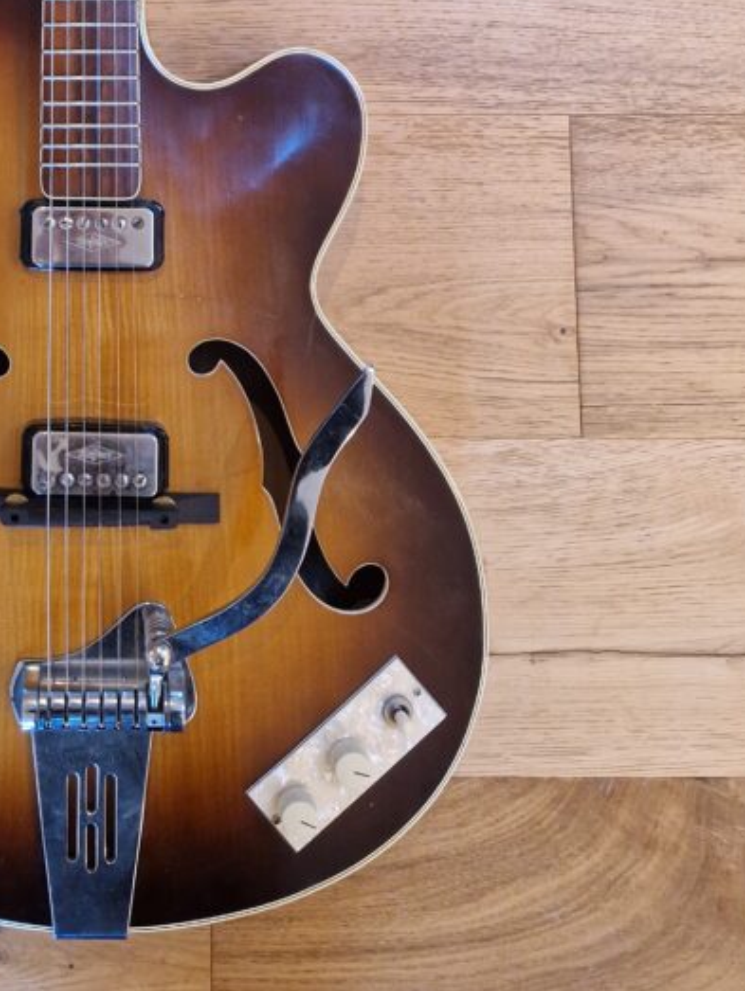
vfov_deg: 38.2
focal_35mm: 45
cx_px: 74
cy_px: 40
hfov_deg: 30.8
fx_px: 1290
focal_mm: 5.4
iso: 50
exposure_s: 1/100
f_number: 1.8
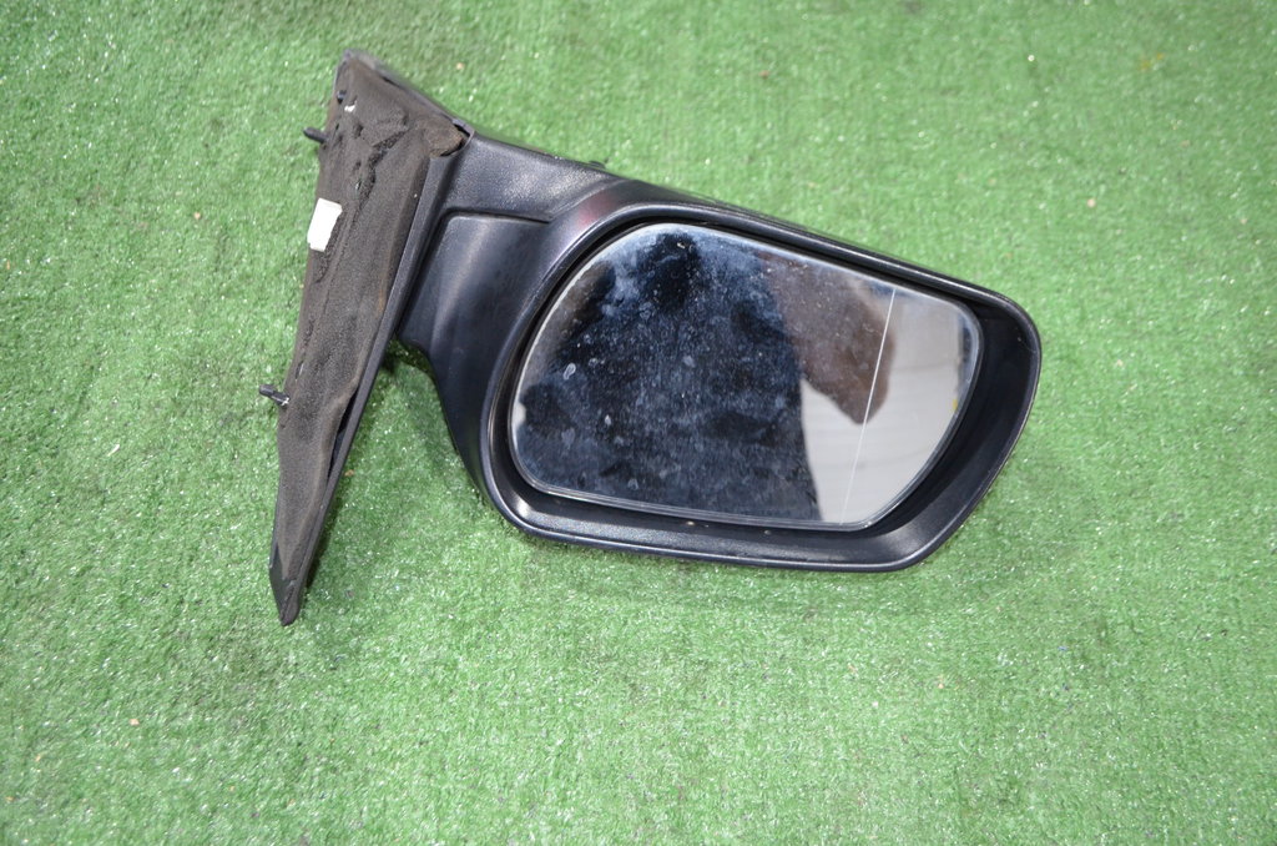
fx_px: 1168
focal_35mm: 33
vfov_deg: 39.8
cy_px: 423
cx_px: 638
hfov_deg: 57.3
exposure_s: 1/60
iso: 1600
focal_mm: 22
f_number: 4
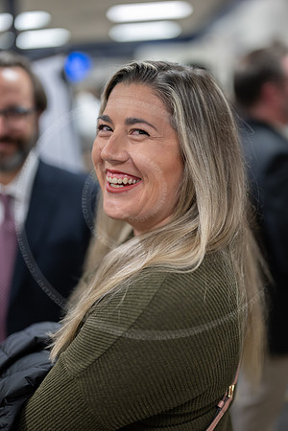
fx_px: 600
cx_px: 144
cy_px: 216
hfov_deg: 27.0
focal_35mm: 50
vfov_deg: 39.6
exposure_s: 1/250
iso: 800
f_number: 1.3
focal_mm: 50
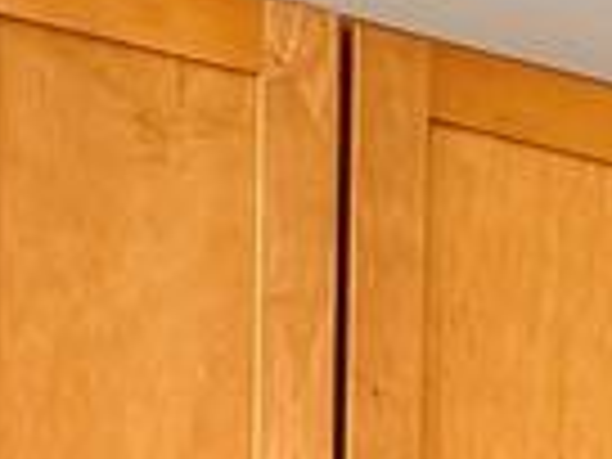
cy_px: 1152
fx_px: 3200
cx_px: 1530
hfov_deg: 9.5
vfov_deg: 7.6
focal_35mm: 181
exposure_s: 1/60
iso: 250
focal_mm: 6.76
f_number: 1.78
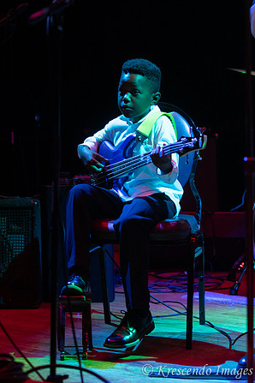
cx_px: 128
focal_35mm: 136
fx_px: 1445
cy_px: 192
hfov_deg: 10.1
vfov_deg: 15.1
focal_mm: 90
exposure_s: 1/200
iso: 1600
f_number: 2.8
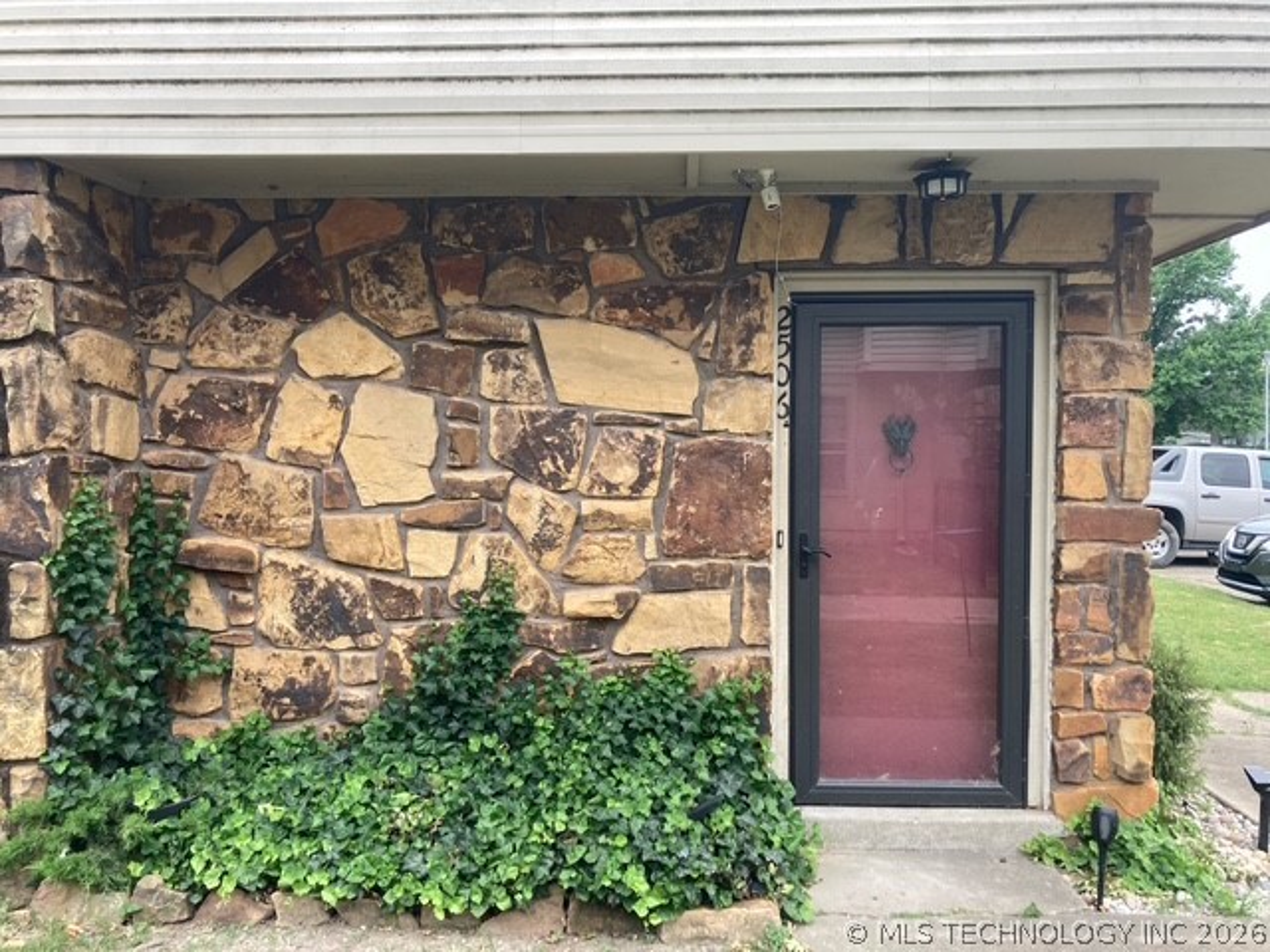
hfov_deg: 63.4
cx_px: 635
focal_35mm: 28
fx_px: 1027
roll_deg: -0.7
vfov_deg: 49.7
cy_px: 476
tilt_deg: -1.6
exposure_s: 1/354
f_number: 1.8
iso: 20
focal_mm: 3.99
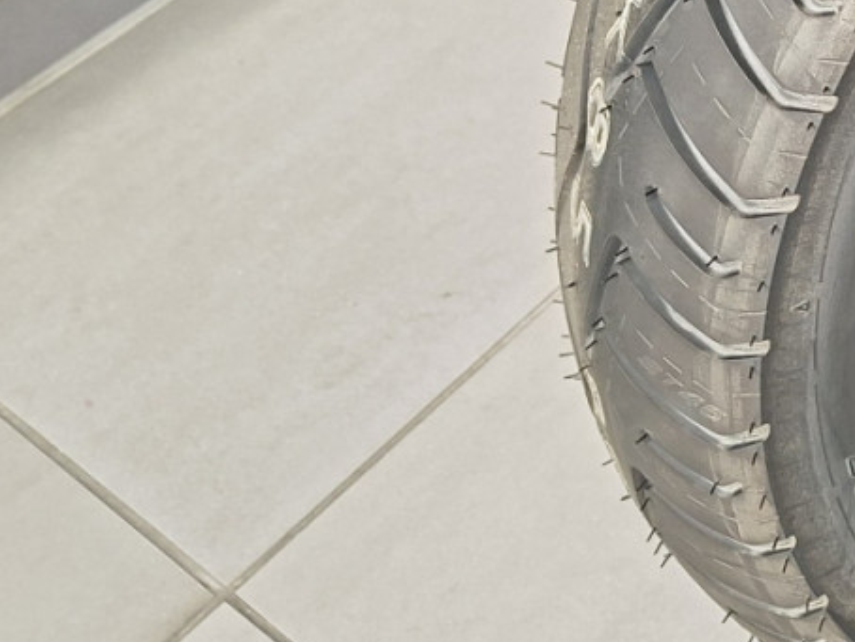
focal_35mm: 81
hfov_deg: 21.7
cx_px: 1115
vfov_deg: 16.8
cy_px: -281
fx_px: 2002
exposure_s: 1/120
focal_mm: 5.54
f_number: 1.8
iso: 320
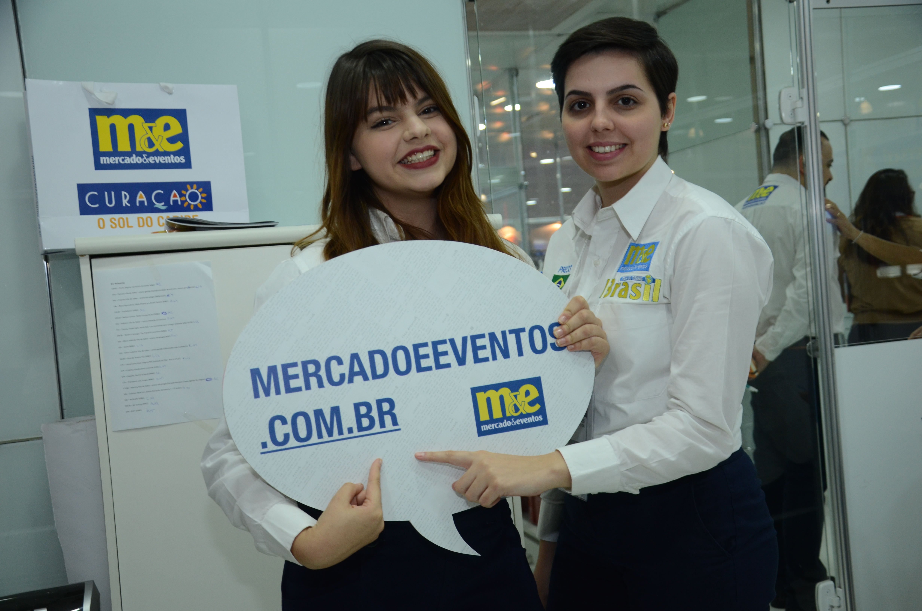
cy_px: 306
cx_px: 461
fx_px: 997
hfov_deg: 49.6
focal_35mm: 39
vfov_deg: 34.1
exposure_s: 1/80
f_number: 4
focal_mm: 26
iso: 640
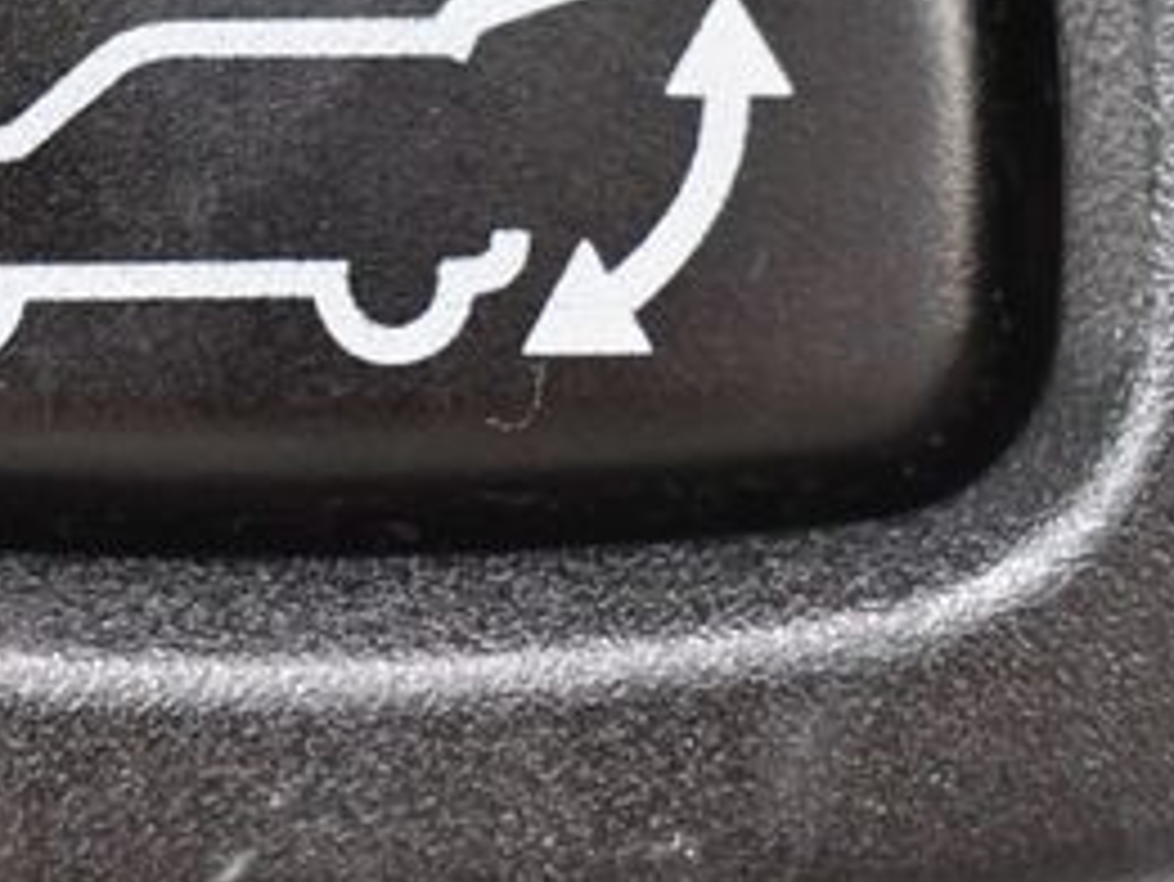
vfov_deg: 7.9
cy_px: 207
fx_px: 6413
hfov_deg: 10.5
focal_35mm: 189
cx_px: 414
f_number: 4.8
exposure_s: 1/60
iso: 5600
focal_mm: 40
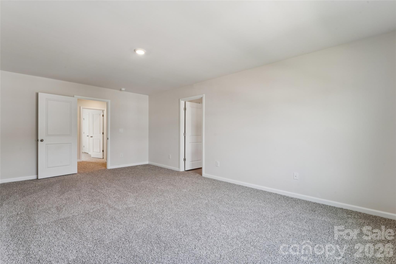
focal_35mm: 16
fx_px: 181
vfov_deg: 72.0
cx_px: 198
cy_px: 132
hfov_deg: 95.0
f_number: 13
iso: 100
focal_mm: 16.5
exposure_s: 1/2
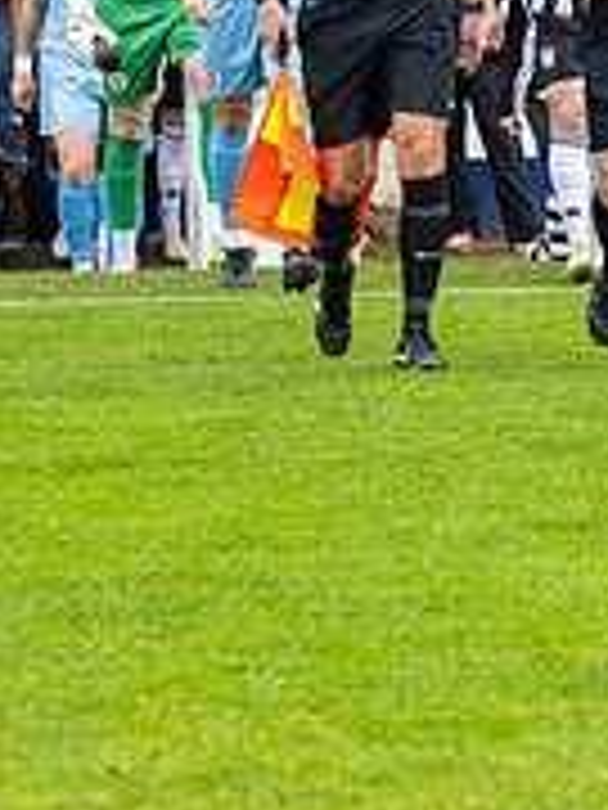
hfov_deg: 5.9
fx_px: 5925
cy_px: 76
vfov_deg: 7.8
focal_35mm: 253
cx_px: 313
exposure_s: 1/320
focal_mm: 70
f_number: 4
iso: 2000
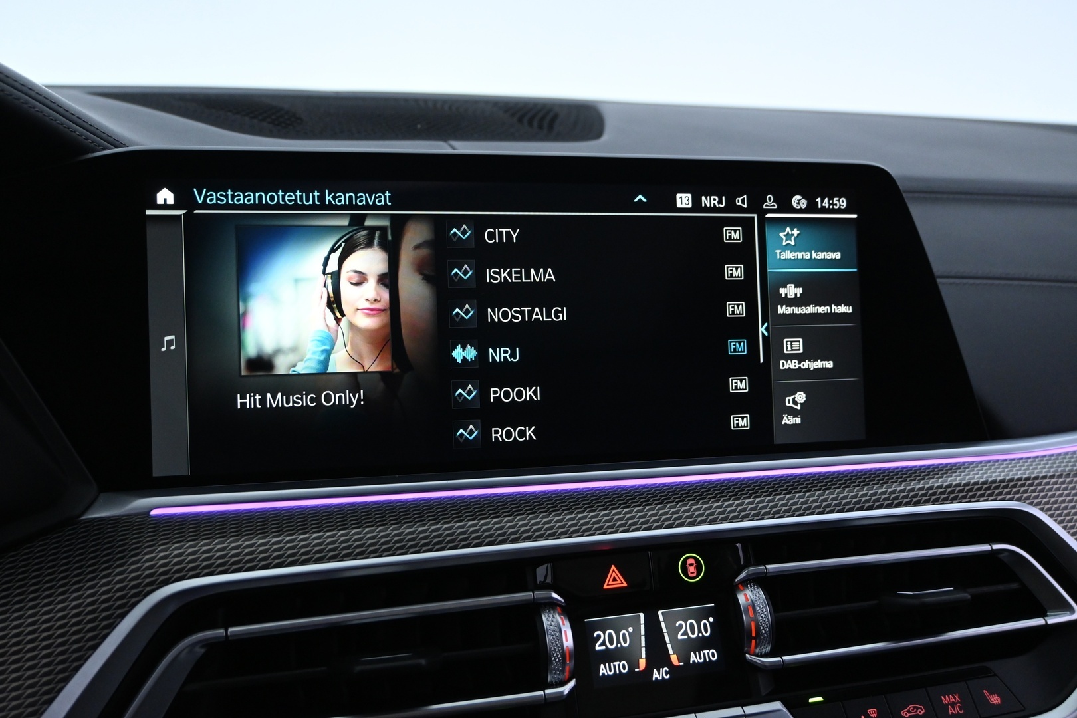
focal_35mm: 33
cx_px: 538
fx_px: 987
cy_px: 359
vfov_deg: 40.0
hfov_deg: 57.2
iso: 1800
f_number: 4
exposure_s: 1/40
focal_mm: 22
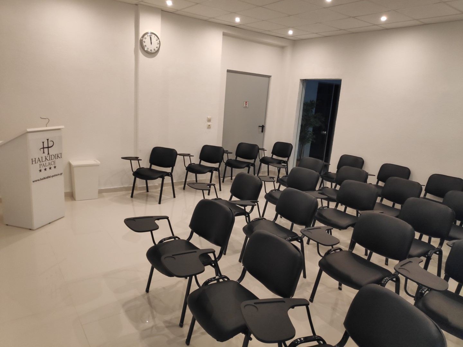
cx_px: 232
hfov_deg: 81.7
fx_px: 268
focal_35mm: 20
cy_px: 174
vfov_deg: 66.0
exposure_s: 1/50
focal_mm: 3.94
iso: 875
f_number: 1.9
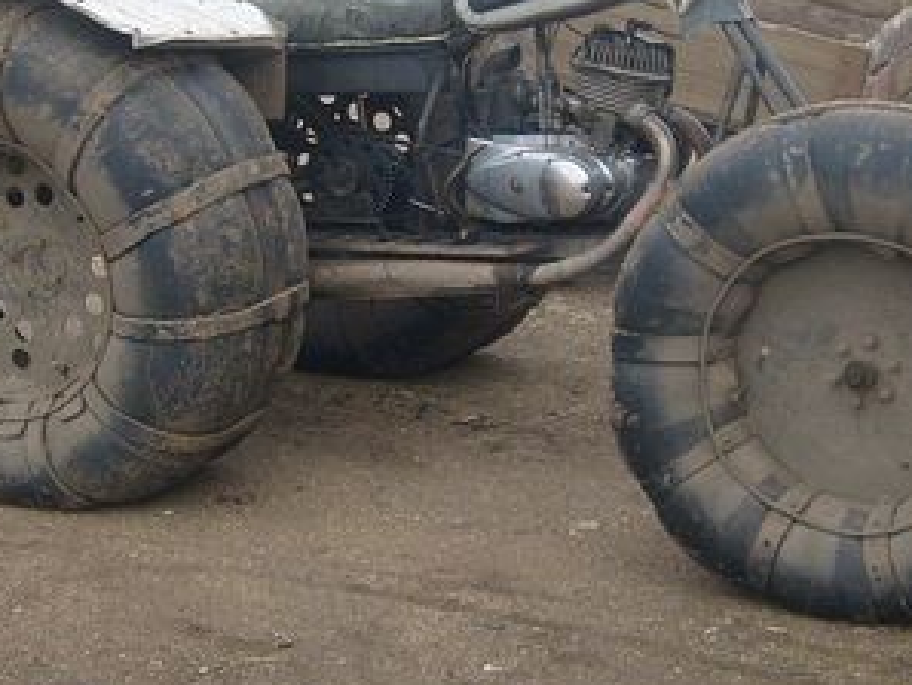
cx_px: 511
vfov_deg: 14.6
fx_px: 2663
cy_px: 112
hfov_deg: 19.4
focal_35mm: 101
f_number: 3
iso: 80
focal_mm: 7.2
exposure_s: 1/350
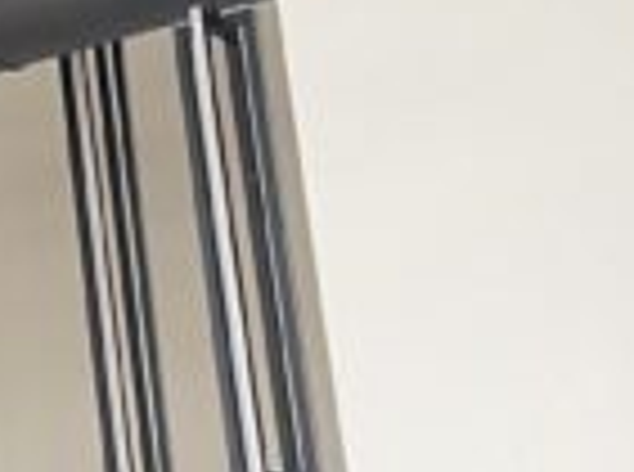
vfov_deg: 10.4
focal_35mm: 142
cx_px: -1039
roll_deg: -3.1
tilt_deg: +20.0
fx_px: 2594
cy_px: 193
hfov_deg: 11.0
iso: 125
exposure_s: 1/72
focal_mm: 4.25
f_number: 1.8
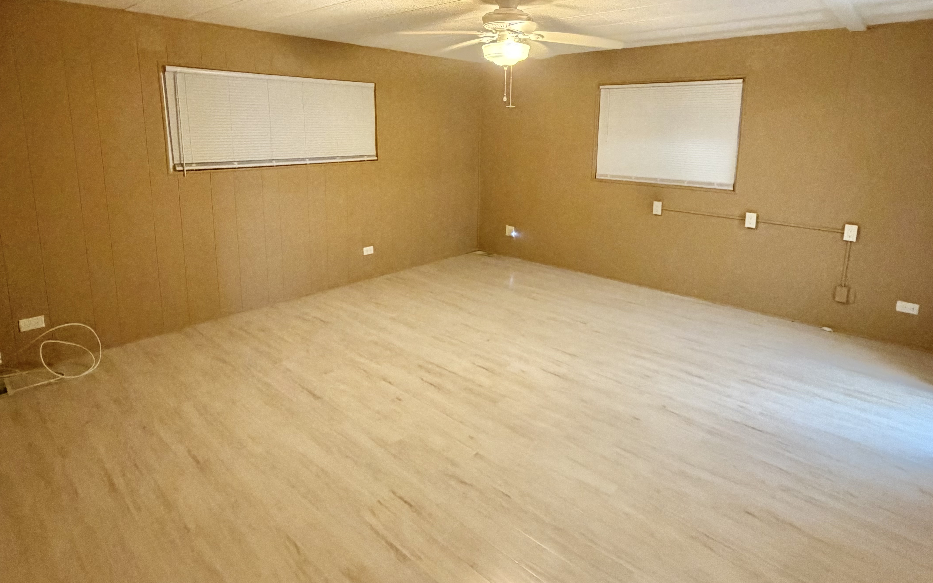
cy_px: 210
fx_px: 509
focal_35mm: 20
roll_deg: +0.8
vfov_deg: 58.7
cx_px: 466
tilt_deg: -7.6
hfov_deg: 85.1
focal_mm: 2.22
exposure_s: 1/60
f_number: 2.2
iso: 500
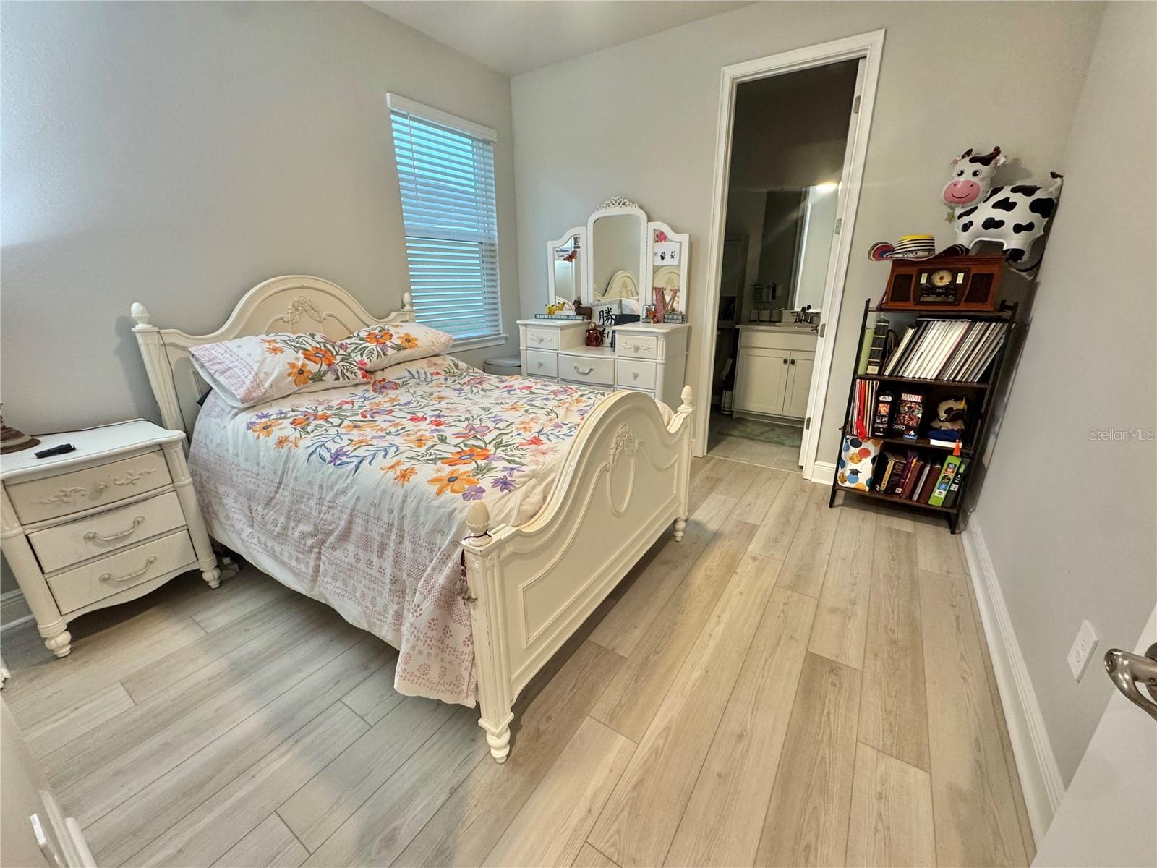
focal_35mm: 14
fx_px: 468
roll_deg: +1.4
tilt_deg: -18.5
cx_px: 578
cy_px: 434
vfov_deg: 85.7
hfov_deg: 102.1
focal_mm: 2.22
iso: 200
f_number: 2.2
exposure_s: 1/60
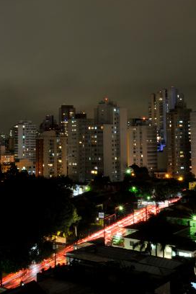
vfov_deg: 37.1
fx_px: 433
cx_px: 91
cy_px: 97
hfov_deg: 25.5
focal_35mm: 53
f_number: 25
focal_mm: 24
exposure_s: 60.1
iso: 200
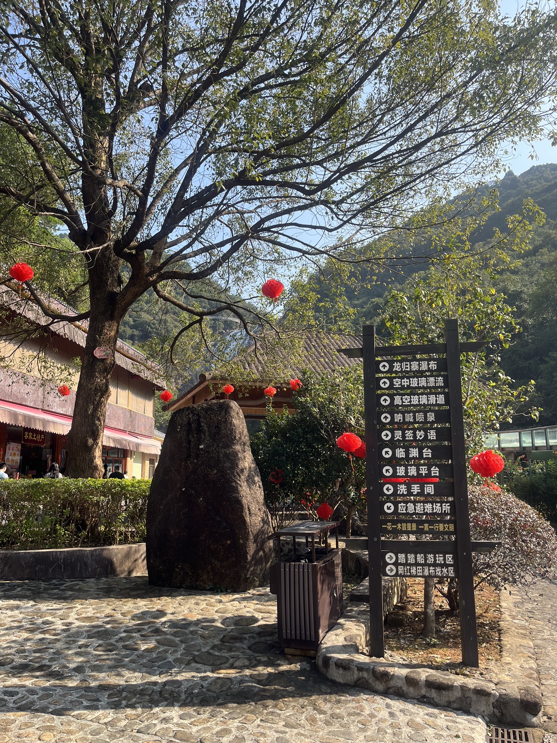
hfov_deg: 53.1
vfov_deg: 67.3
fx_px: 558
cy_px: 372
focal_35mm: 26
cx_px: 278
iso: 50
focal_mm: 5.1
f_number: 1.6
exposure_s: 1/1106
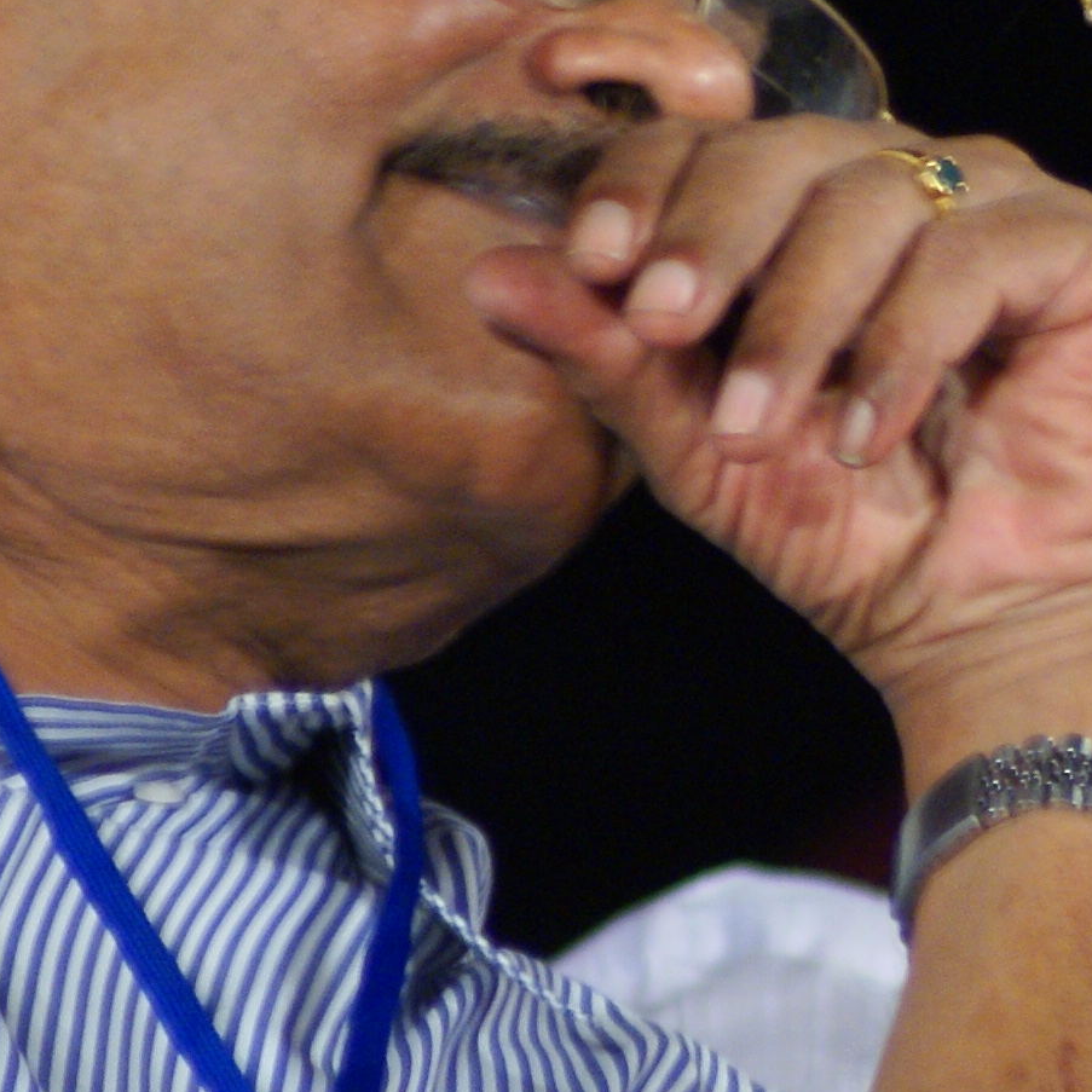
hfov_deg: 1.1
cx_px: 1173
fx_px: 58604
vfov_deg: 1.1
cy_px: 171
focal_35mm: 1642
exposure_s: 1/50
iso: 400
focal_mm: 300
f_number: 5.6
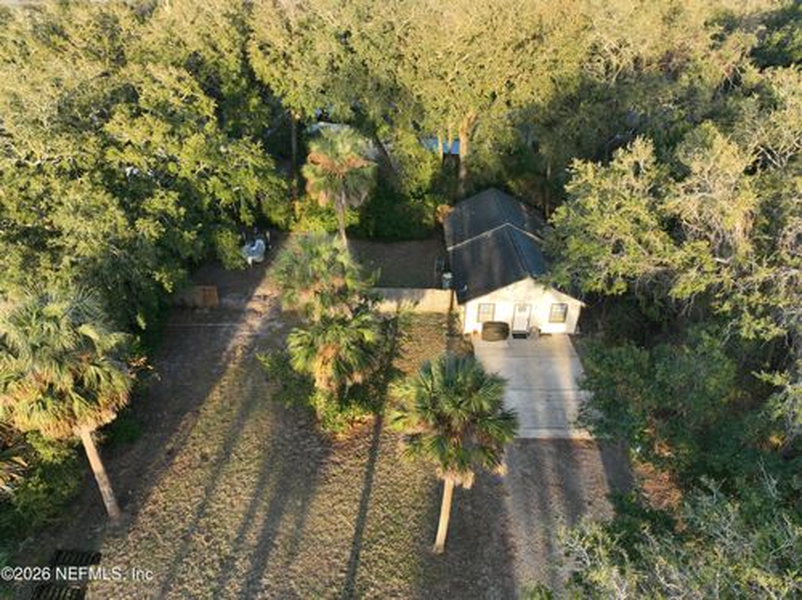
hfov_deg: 71.6
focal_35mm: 24
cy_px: 300
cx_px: 401
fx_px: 556
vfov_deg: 56.7
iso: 200
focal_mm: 12.29
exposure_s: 1/240
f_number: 2.8
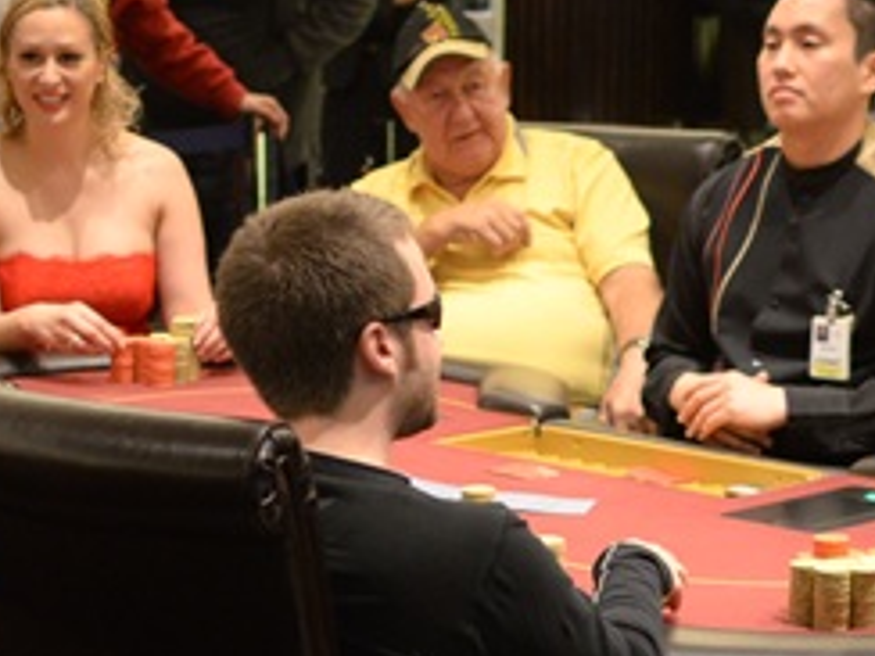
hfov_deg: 15.5
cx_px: 534
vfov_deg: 11.6
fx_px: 3216
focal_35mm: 127
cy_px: 491
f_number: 2.2
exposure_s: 1/60
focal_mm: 35
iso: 1600
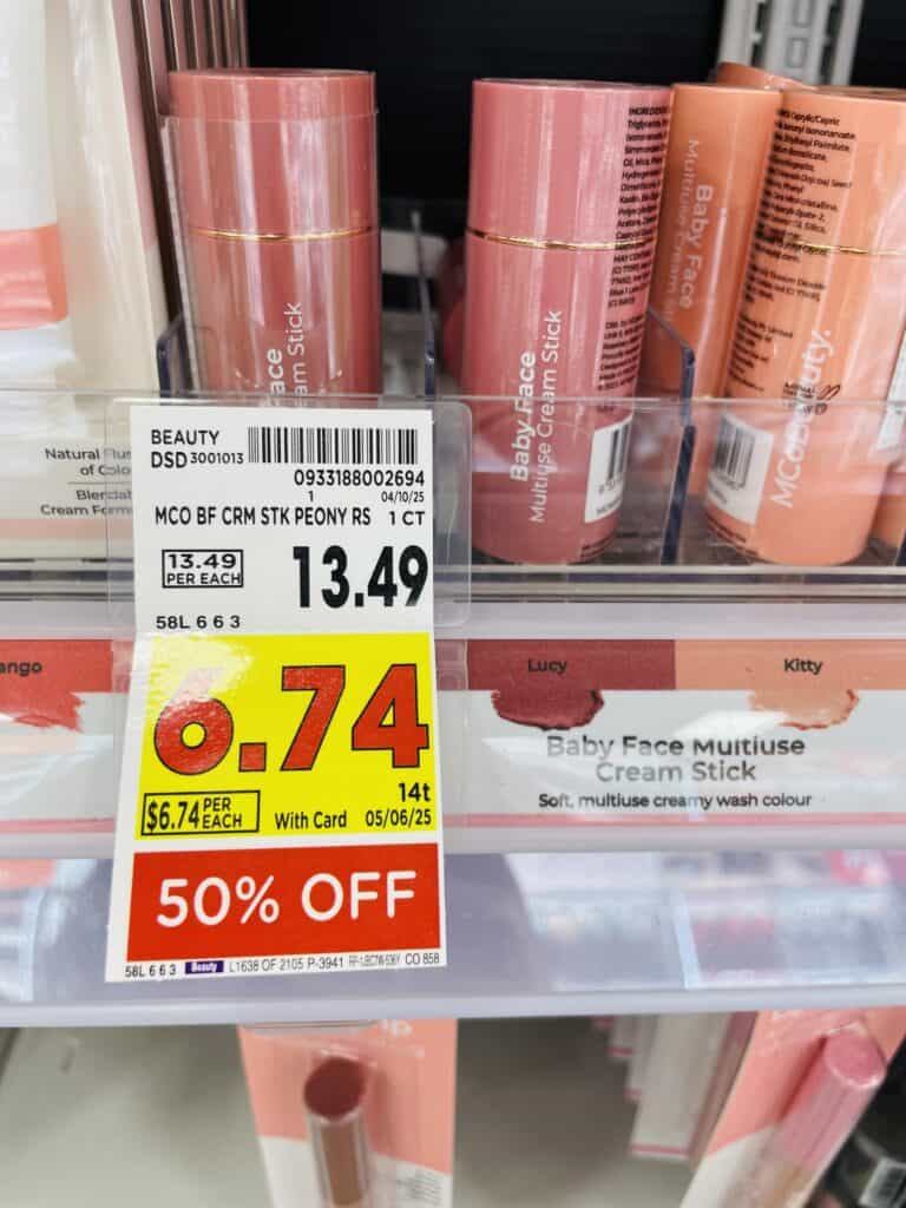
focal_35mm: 26
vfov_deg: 67.3
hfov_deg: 53.1
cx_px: 453
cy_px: 604
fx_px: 907
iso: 50
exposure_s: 1/66
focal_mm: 4.2
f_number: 1.6
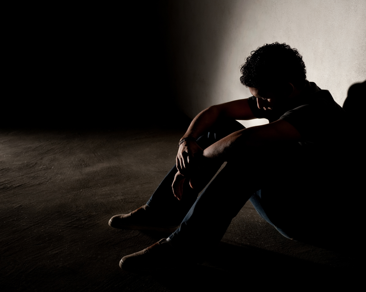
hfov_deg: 30.0
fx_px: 682
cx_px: 201
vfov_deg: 24.2
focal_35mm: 63
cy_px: 147
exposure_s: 1/200
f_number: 5.6
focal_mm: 55
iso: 200
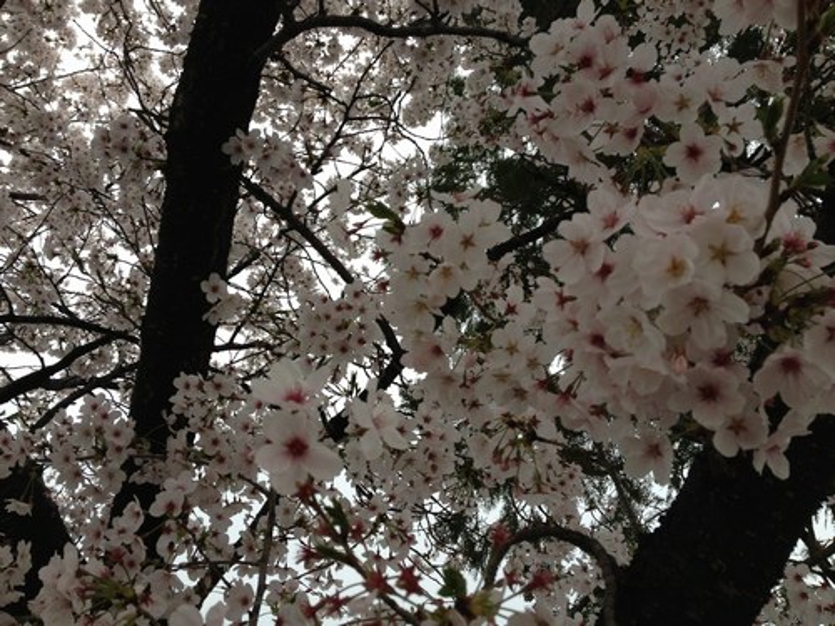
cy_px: 313
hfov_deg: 52.6
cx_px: 418
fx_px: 844
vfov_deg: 40.7
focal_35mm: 35
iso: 50
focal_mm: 4.28
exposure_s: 1/60
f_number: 2.4
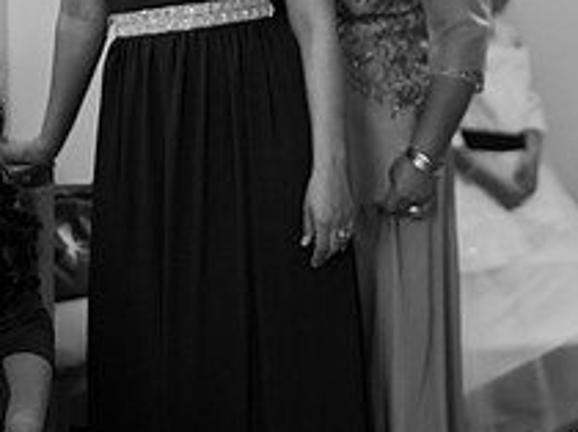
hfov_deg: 14.7
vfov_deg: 11.1
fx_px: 2218
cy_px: 32
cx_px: 484
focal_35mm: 133
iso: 640
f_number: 1.8
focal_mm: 50
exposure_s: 1/400
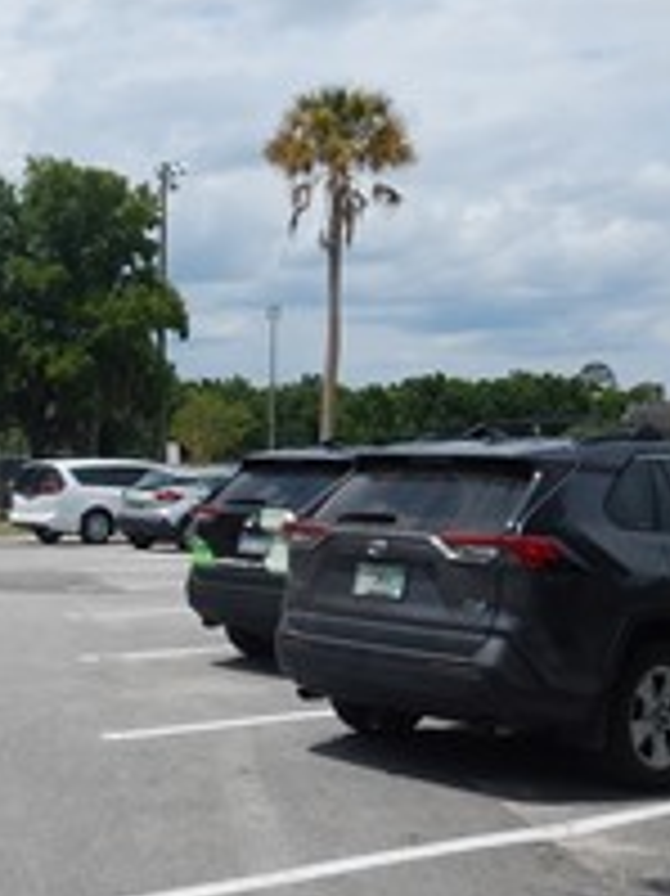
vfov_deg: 33.2
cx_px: 27
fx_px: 1498
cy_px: 491
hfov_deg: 24.3
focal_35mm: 58
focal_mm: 4.3
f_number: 8.2
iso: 125
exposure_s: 1/500
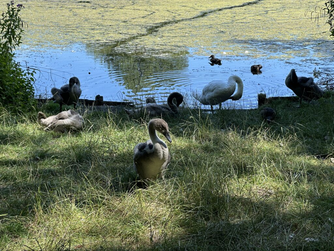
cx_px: 167
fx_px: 743
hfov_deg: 25.3
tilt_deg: -14.3
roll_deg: +0.0
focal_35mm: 77
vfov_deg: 19.1
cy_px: 126
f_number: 2.8
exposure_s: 1/179
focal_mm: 9
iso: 32
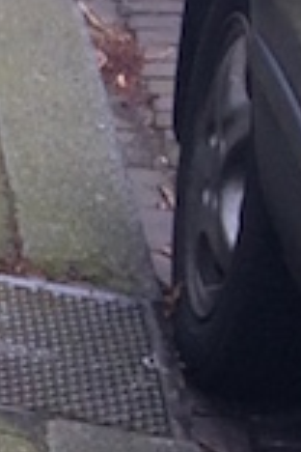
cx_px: -1421
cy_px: 548
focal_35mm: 247
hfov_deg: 4.4
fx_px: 3098
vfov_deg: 8.2
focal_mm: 4.15
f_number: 2.2
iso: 40
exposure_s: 1/100
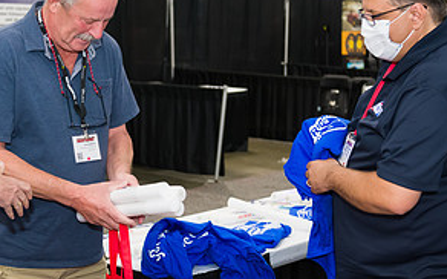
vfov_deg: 16.9
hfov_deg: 26.7
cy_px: 103
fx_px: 937
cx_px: 162
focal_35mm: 77
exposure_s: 1/125
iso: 1000
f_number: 3.2
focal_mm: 38
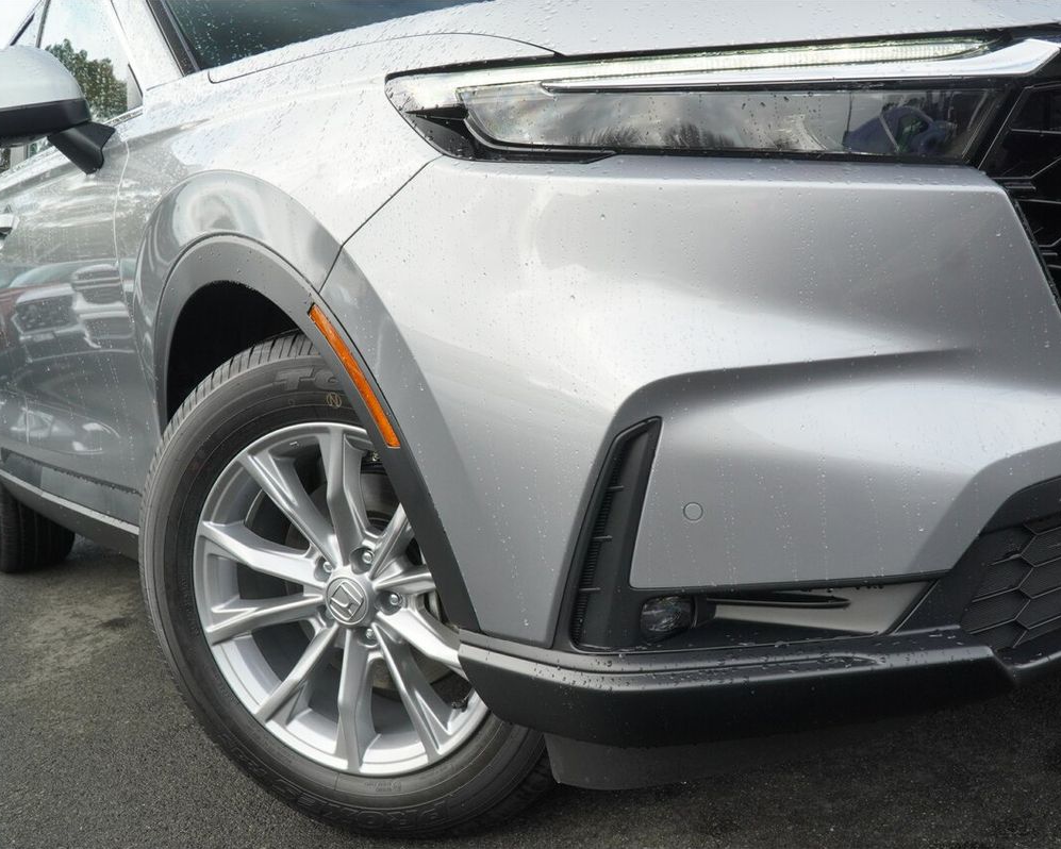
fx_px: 1117
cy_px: 424
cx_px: 613
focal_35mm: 36
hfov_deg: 50.6
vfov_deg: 41.6
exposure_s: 1/320
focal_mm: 21
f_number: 7.1
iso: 800
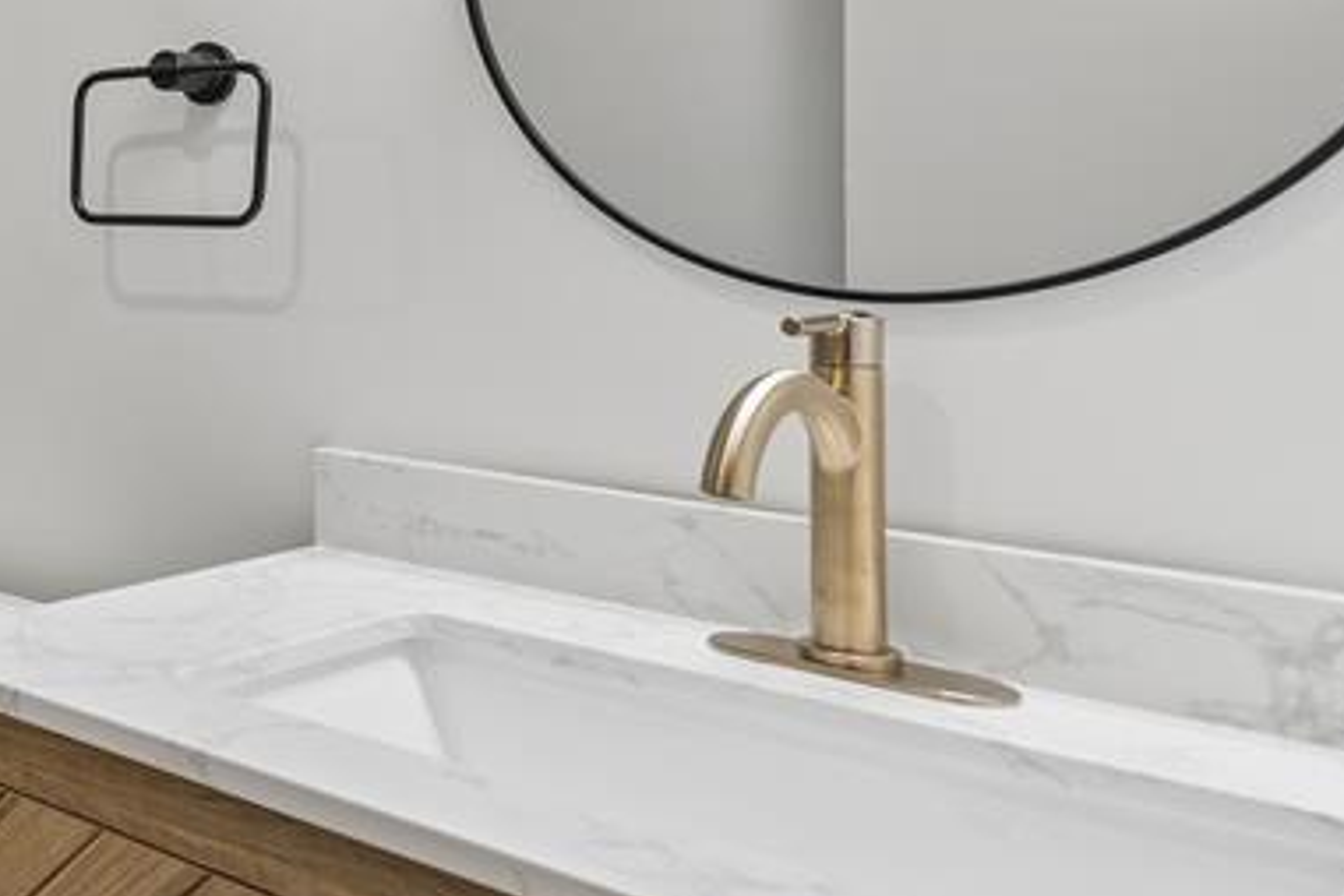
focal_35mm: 43
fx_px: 1605
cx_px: -240
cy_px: 180
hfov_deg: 36.1
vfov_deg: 30.4
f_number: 8
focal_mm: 16
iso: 800
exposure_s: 1/50
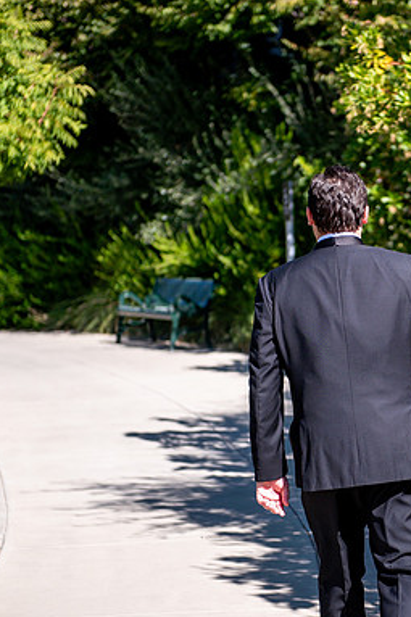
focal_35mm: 106
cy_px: 310
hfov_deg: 12.8
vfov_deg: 19.3
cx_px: 358
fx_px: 1817
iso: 400
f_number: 2.8
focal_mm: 70
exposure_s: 1/5000
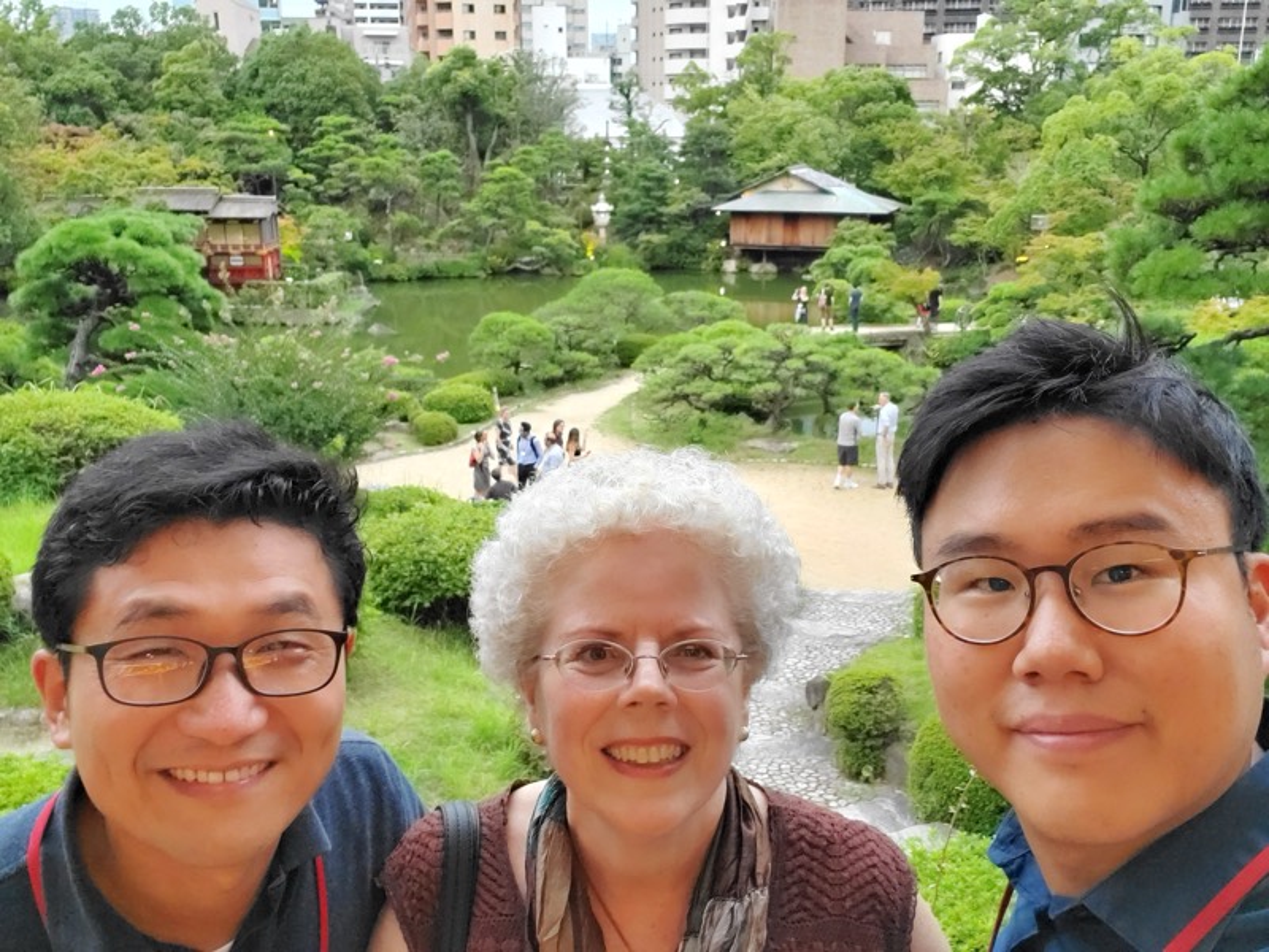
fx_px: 1173
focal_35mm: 32
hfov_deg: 56.8
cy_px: 476
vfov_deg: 44.2
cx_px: 634
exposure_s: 1/120
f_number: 1.9
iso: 250
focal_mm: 3.3
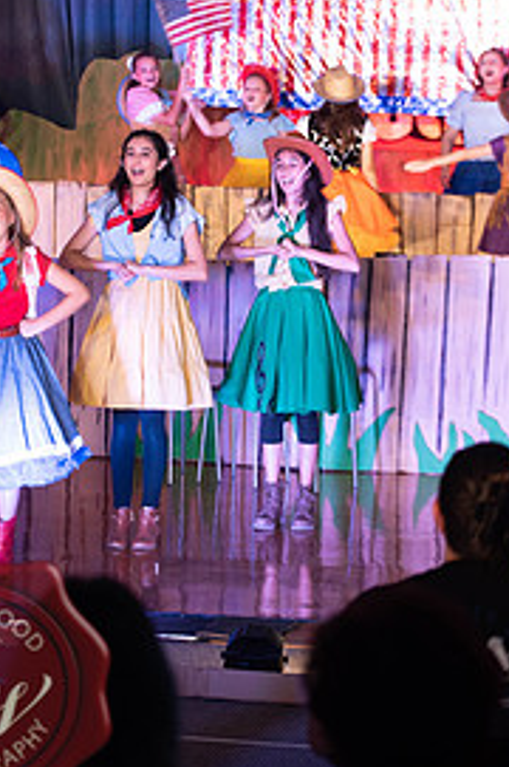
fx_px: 3040
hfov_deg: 9.6
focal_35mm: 143
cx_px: 243
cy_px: 246
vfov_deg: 14.3
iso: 640
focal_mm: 86
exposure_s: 1/100
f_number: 2.8
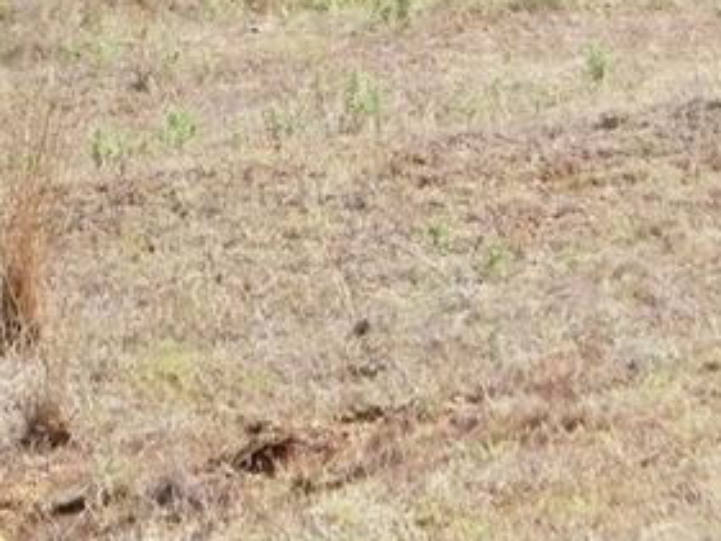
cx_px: 777
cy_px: -10
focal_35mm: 310
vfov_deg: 4.8
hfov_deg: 6.4
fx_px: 6460
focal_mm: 15.1
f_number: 9
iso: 80
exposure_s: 1/125
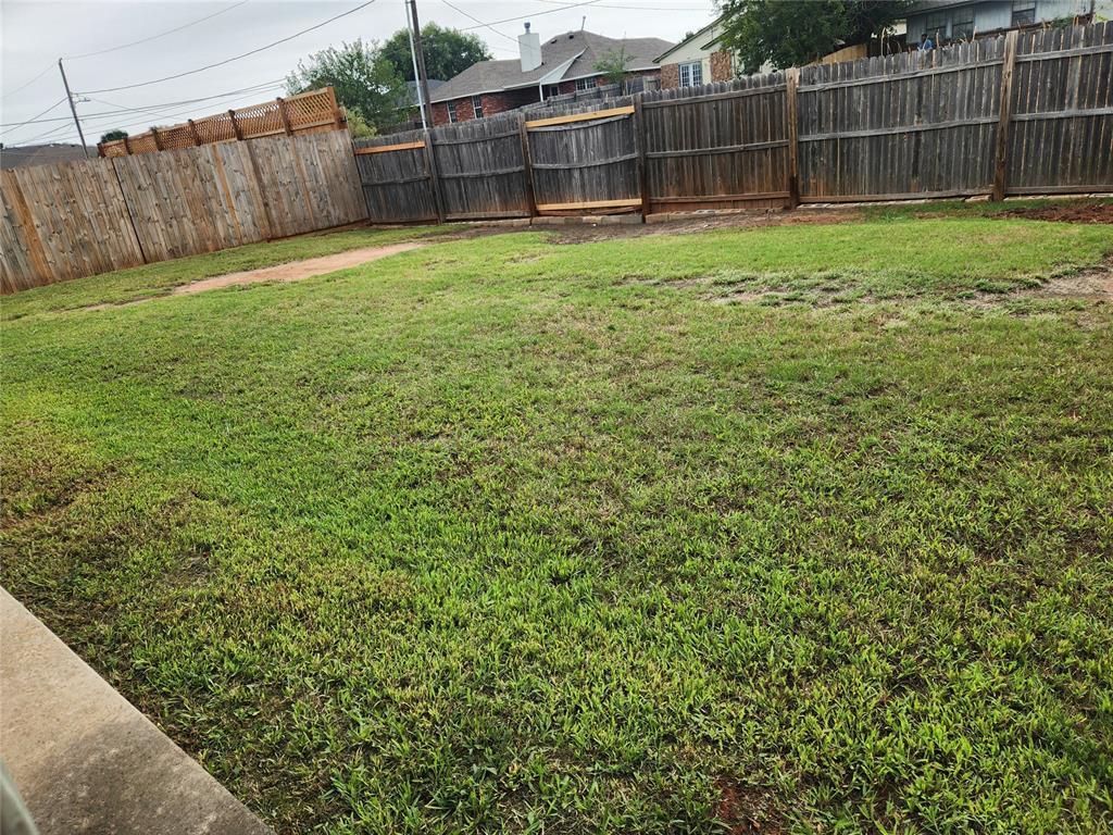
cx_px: 556
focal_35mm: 23
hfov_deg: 73.9
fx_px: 740
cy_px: 418
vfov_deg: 58.9
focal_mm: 5.4
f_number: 1.8
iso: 20
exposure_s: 1/280
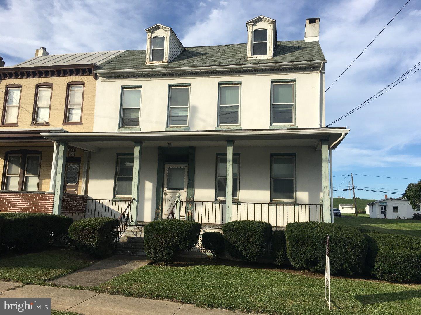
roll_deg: -1.9
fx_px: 353
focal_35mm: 29
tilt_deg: +9.7
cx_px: 210
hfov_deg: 61.7
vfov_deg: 48.2
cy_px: 158
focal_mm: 4.15
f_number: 2.2
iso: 25
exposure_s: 1/1282
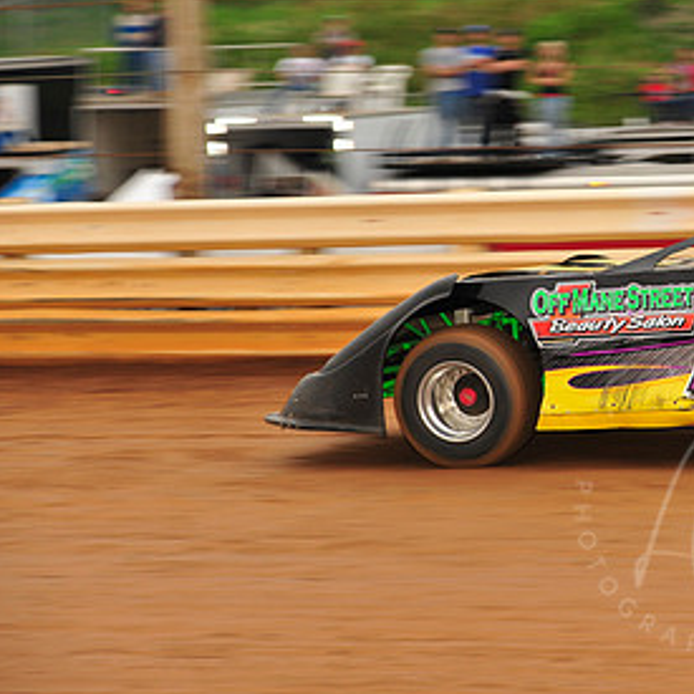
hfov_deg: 7.2
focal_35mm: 242
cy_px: 270
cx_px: 724
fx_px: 5489
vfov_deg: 7.2
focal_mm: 135
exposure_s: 1/320
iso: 640
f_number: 7.1
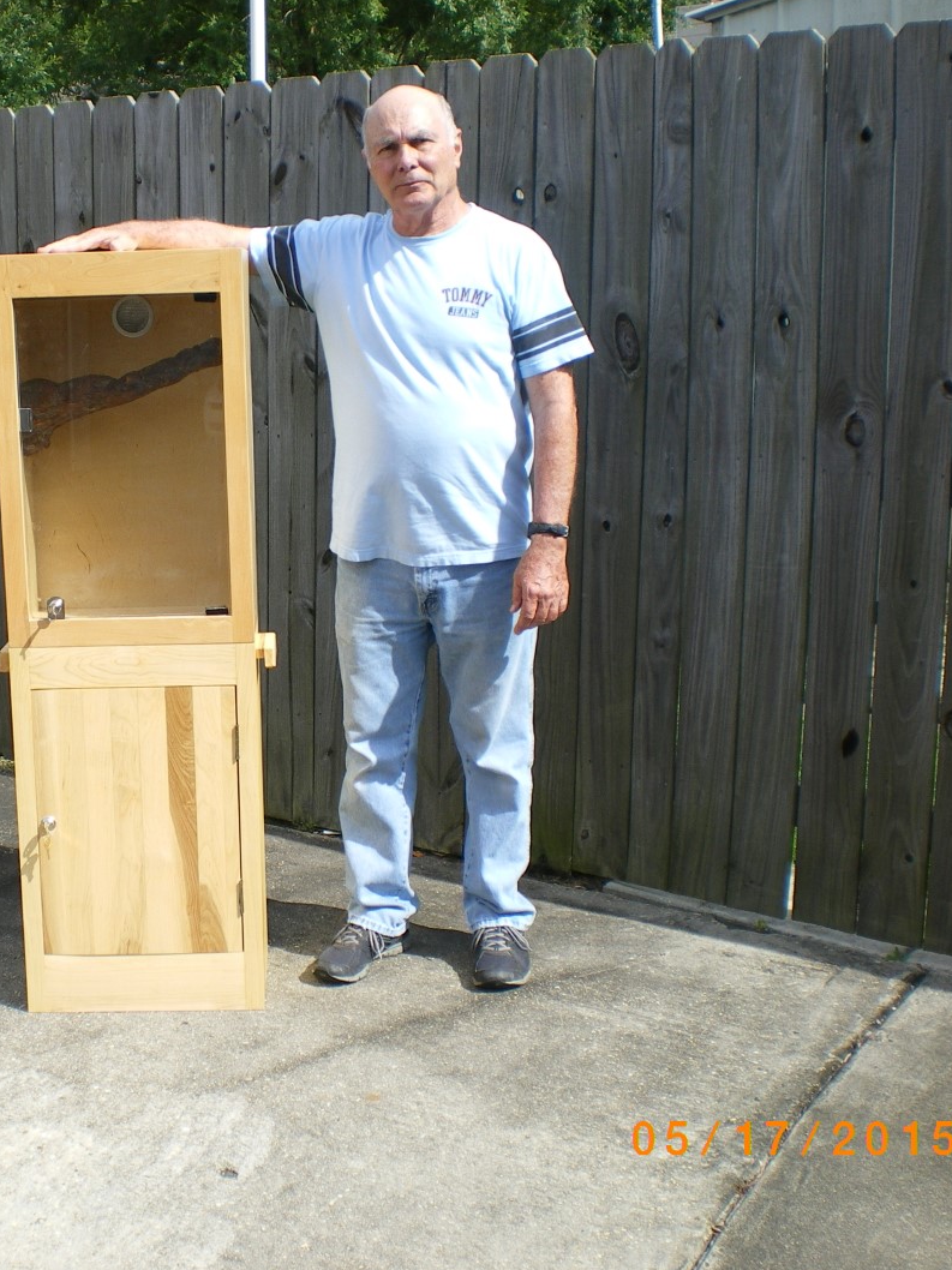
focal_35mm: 49
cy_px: 641
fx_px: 1798
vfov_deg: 38.9
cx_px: 264
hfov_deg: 29.3
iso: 50
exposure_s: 1/250
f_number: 4.6
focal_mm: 6.3
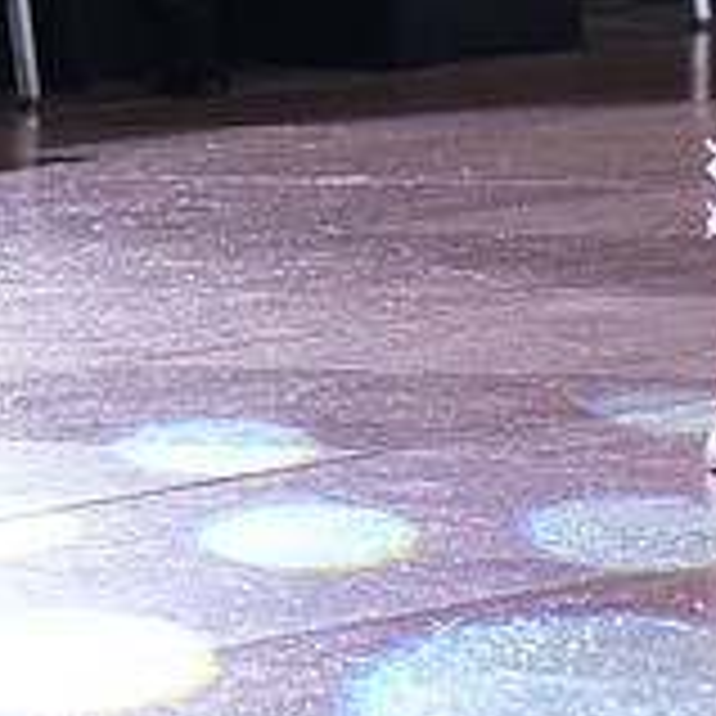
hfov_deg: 2.8
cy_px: -221
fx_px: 14509
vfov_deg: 2.8
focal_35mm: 620
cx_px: 826
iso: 10000
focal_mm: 200
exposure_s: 1/400
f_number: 7.1
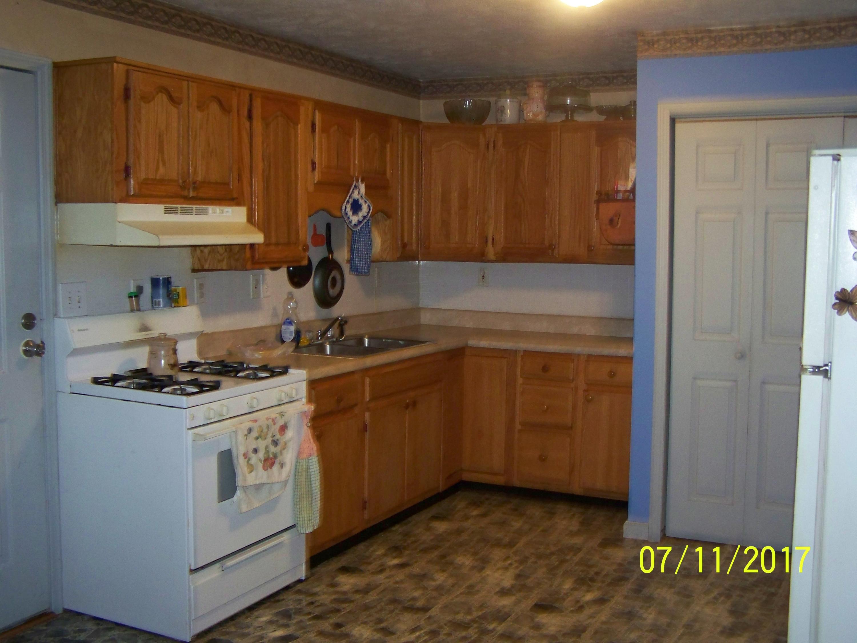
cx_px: 428
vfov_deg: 37.7
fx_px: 941
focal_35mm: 38
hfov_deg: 49.0
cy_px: 322
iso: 200
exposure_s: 1/30
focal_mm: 6.3
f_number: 2.8
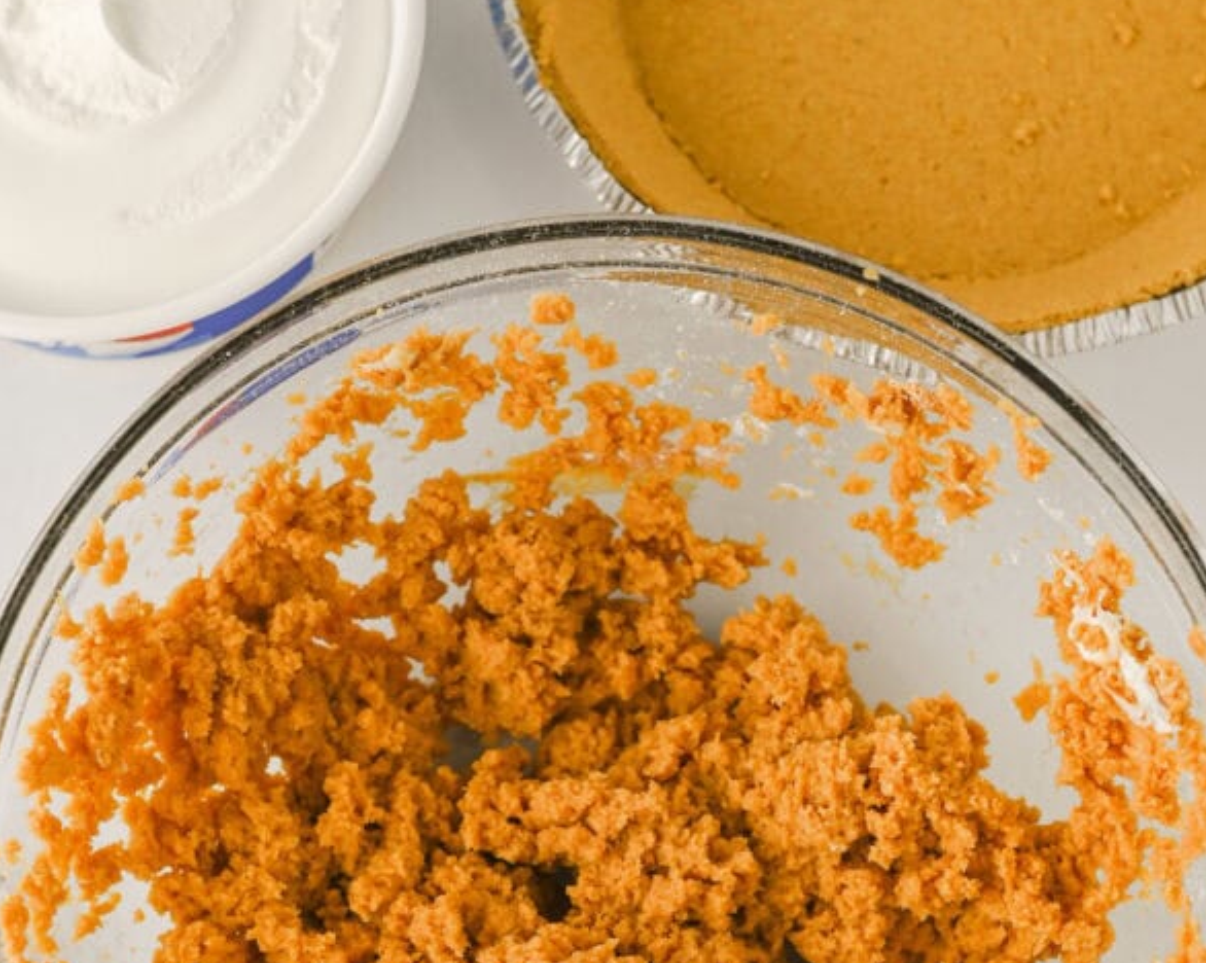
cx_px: 598
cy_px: 796
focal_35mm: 82
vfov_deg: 18.5
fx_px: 2925
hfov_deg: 23.3
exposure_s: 1/160
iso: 160
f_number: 4.5
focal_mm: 50
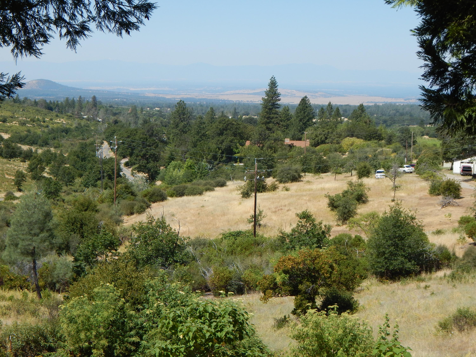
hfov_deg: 28.2
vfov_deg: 21.3
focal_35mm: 69
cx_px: 238
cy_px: 178
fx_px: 949
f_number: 4.1
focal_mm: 12.3
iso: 125
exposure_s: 1/1000
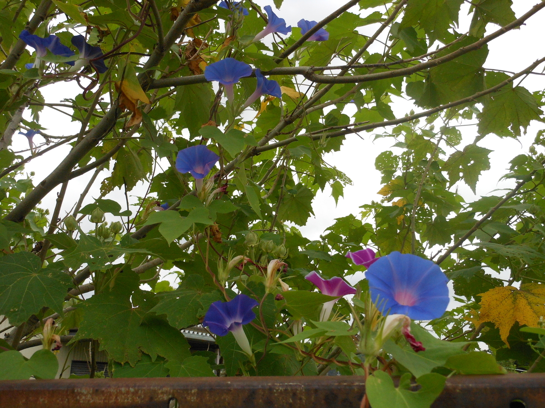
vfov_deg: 42.9
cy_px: 204
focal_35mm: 33
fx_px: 520
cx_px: 272
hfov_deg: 55.4
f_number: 4
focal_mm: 5.9
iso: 250
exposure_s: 1/250
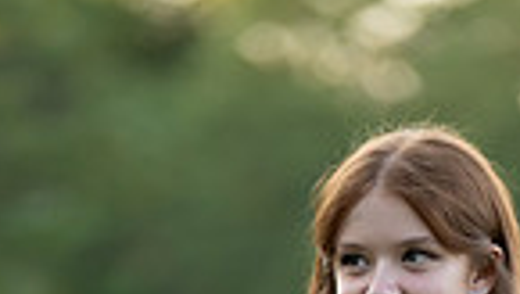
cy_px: 796
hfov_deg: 7.8
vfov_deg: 4.3
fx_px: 3810
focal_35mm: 276
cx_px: 423
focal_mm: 85
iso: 160
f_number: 1.2
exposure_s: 1/800
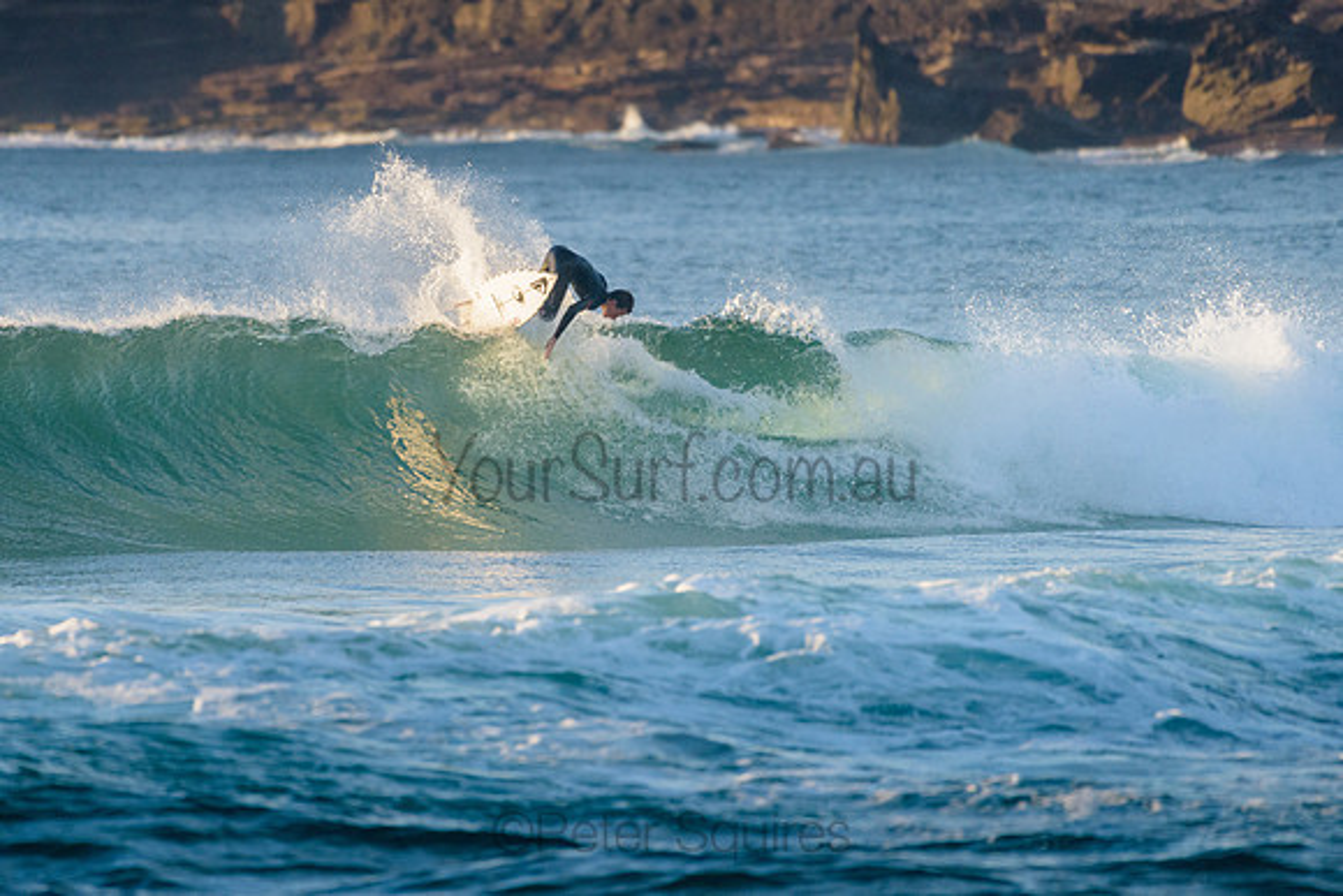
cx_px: 527
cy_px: 354
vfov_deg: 2.2
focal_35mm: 613
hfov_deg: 3.4
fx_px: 22878
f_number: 5.6
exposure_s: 1/2000
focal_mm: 500
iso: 900
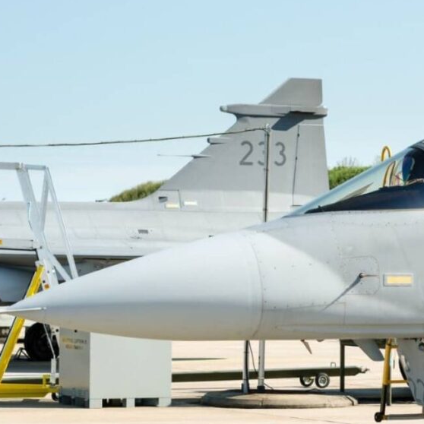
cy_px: 267
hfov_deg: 10.0
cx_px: 370
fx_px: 2425
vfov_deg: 10.0
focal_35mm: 175
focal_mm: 70
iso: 100
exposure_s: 1/400
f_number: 6.3
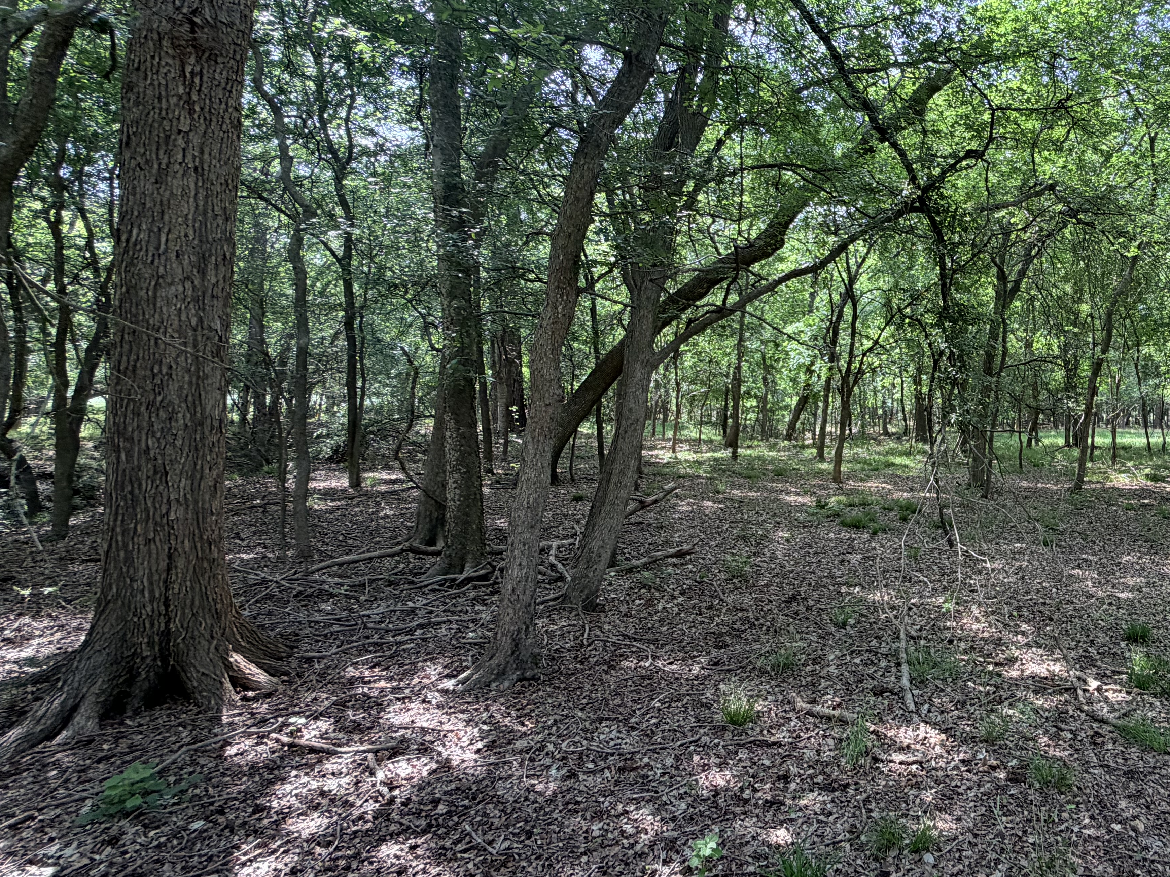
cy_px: 372
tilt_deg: +2.9
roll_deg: -1.0
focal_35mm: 23
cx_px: 910
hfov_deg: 68.0
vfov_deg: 58.6
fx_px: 777
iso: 64
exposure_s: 1/121
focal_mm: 2.22
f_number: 2.2
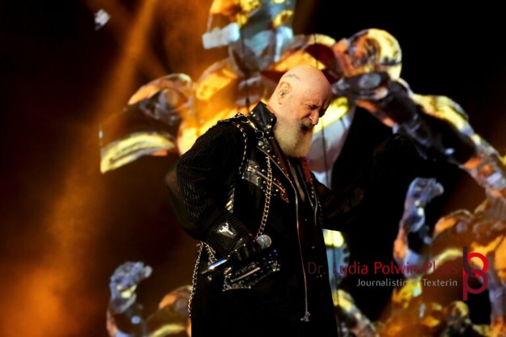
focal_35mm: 138
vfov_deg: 9.9
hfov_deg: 14.9
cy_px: 168
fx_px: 1940
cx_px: 253
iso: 4000
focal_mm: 92
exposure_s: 1/160
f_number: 5.6
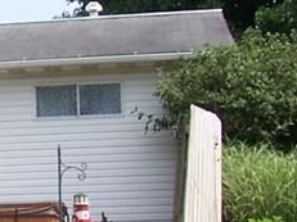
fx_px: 1329
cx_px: -251
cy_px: 225
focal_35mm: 155
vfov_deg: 9.5
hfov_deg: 11.7
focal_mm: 6
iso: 80
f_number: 4
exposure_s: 1/500
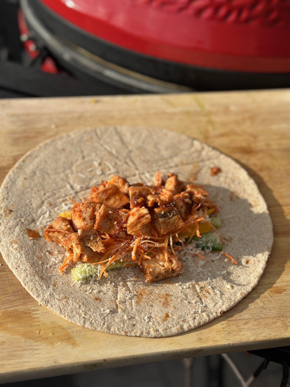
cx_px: 145
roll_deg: -7.4
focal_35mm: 48
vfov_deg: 39.7
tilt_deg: -44.3
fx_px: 536
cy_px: 194
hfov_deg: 30.3
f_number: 1.78
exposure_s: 1/3597
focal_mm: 6.86
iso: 100
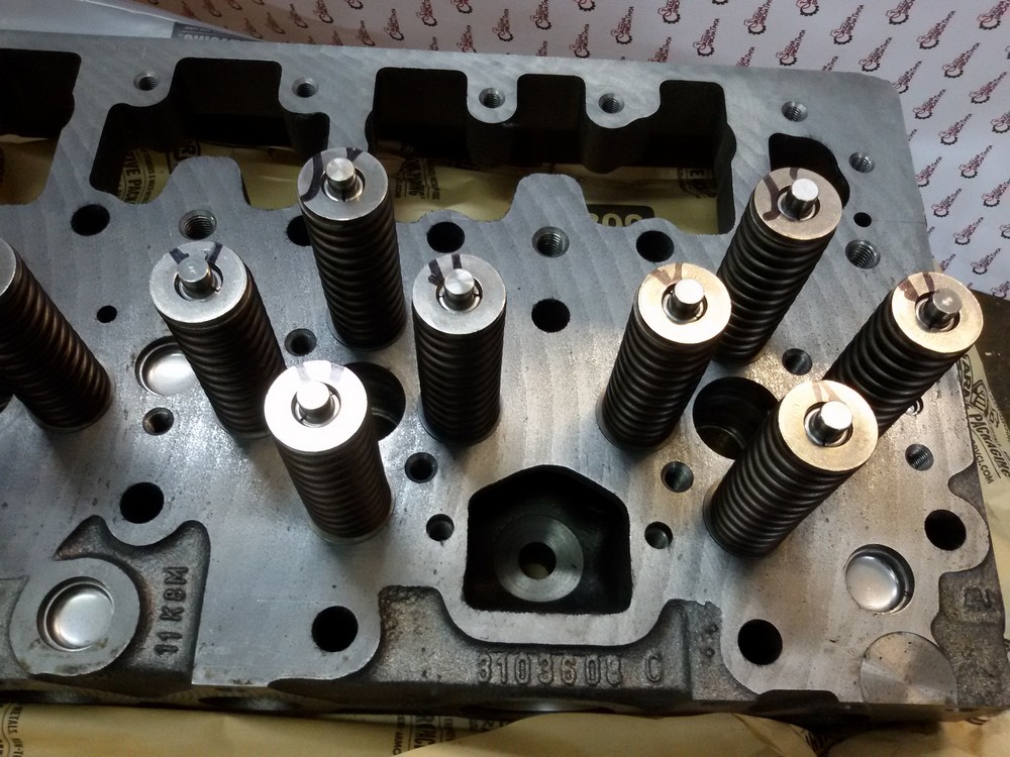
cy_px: 378
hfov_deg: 58.4
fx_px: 904
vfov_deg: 45.4
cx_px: 505
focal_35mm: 31
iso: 160
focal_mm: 2.93
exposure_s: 1/17
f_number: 2.4
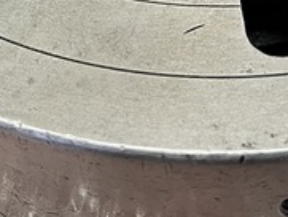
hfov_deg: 21.0
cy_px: -158
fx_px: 766
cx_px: 235
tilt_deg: -41.5
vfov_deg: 14.4
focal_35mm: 92
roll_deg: -0.9
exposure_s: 1/60
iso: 160
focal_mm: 5.1
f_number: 1.6
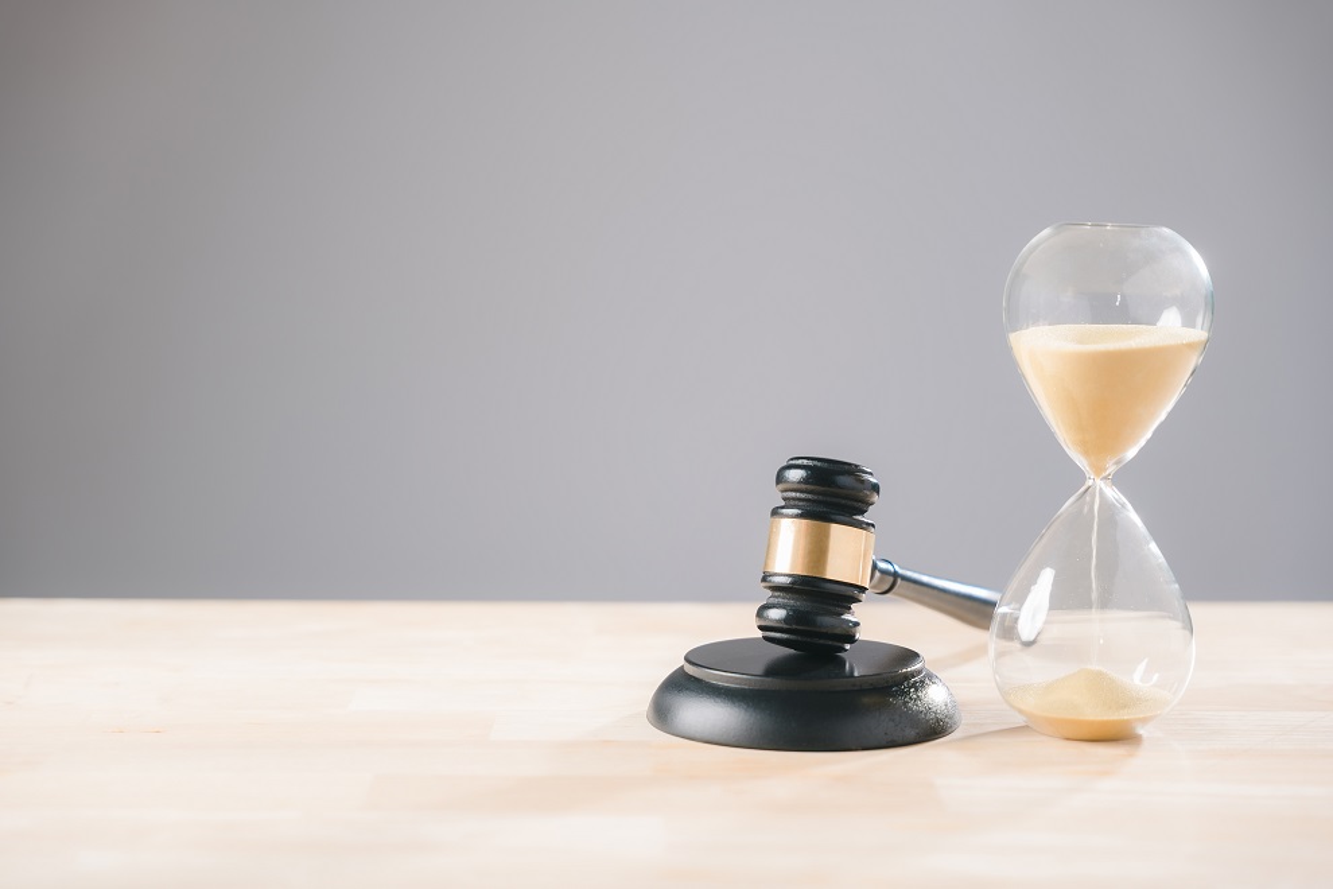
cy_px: 444
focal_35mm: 70
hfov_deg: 28.8
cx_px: 666
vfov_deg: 19.5
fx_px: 2592
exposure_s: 1/160
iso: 64
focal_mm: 70
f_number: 2.8
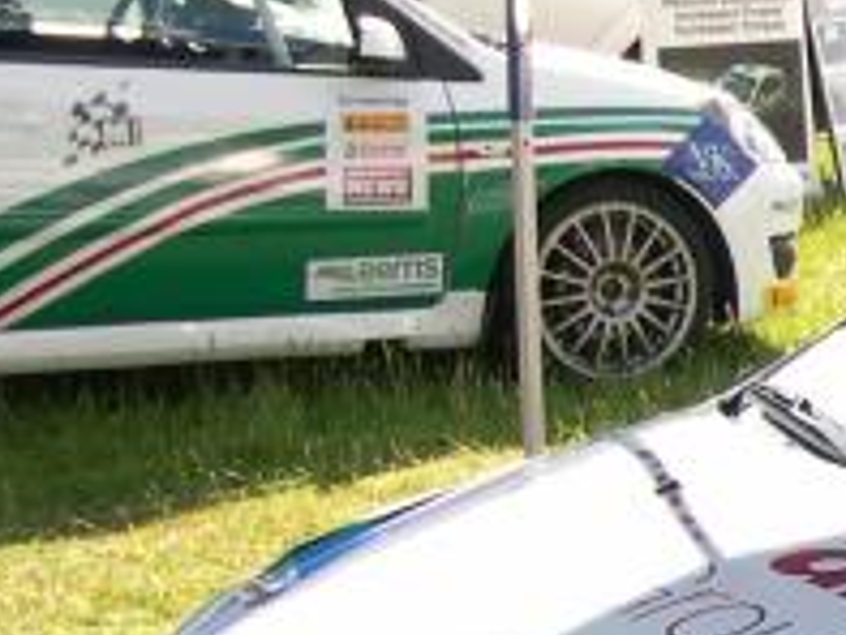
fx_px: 3766
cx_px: 1555
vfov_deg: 9.5
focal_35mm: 154
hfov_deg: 11.8
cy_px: 781
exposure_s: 1/370
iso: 100
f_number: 2.8
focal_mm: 8
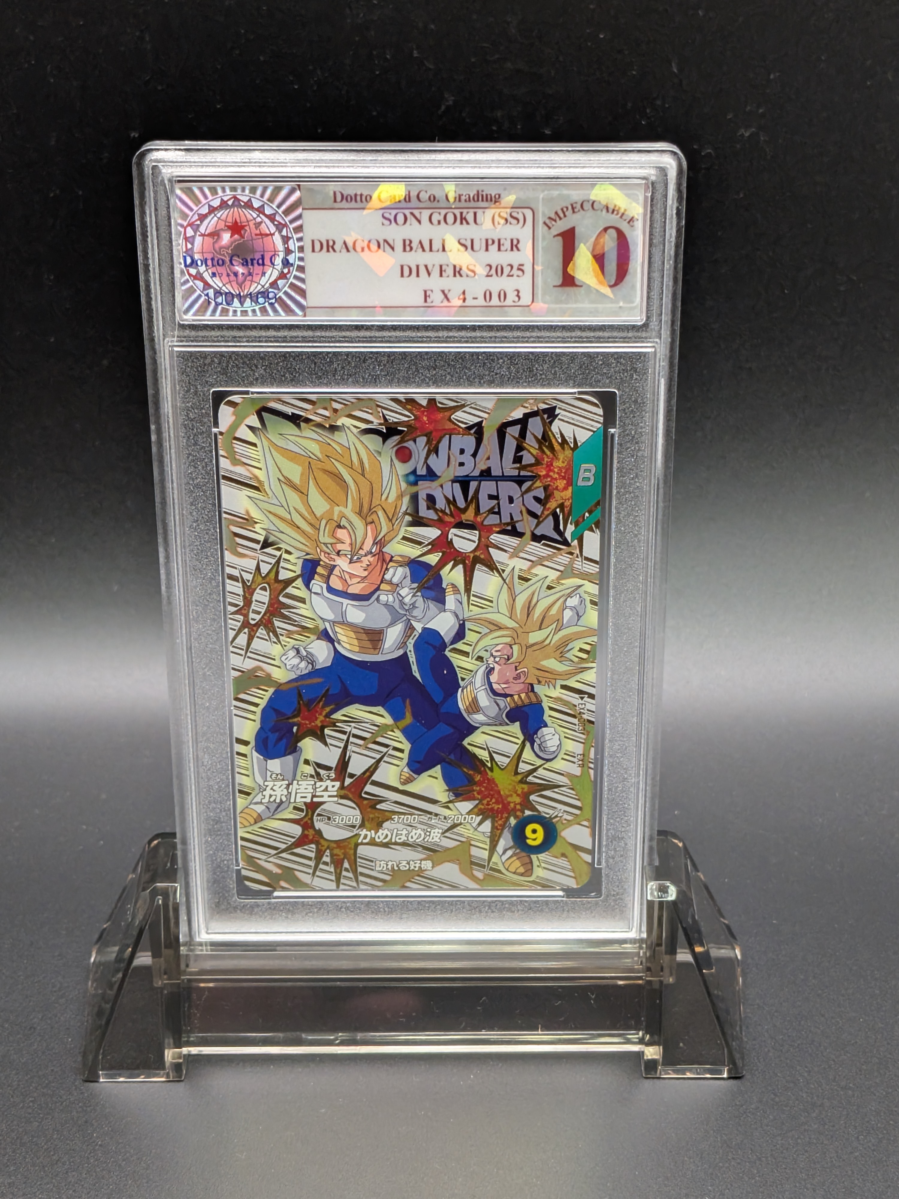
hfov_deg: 29.7
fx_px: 1697
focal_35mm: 49
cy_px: 600
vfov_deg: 38.9
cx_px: 450
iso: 178
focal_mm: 4.53
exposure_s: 1/120
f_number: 1.7
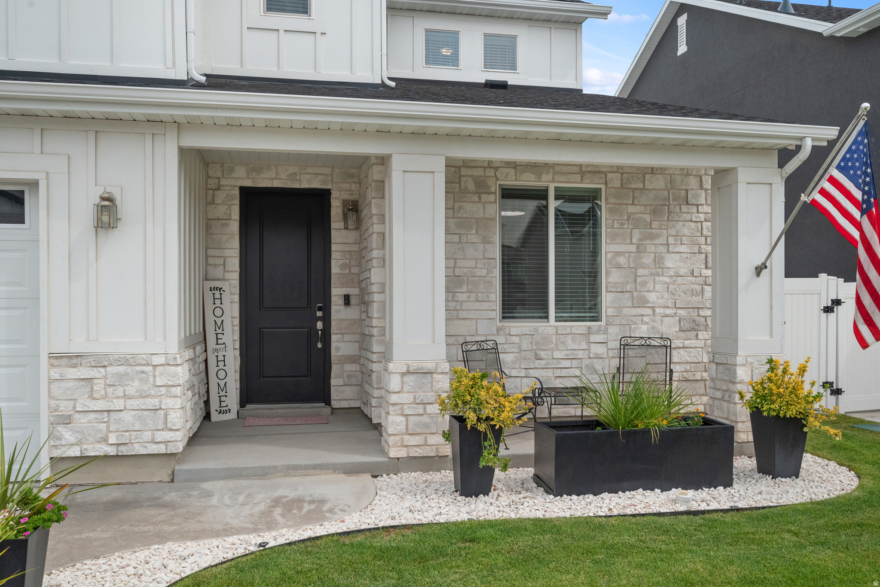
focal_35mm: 30
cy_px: 294
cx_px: 440
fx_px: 734
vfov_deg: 43.6
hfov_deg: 61.9
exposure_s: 1/1600
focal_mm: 30
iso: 1600
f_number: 8
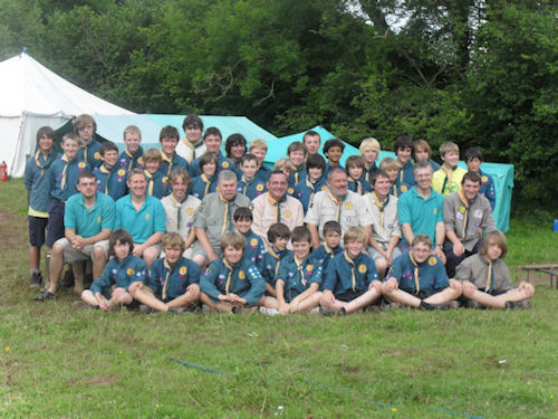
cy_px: 210
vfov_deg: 25.7
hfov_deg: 33.8
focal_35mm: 57
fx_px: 919
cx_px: 279
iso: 80
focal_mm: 10.1
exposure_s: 1/250
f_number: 4.3
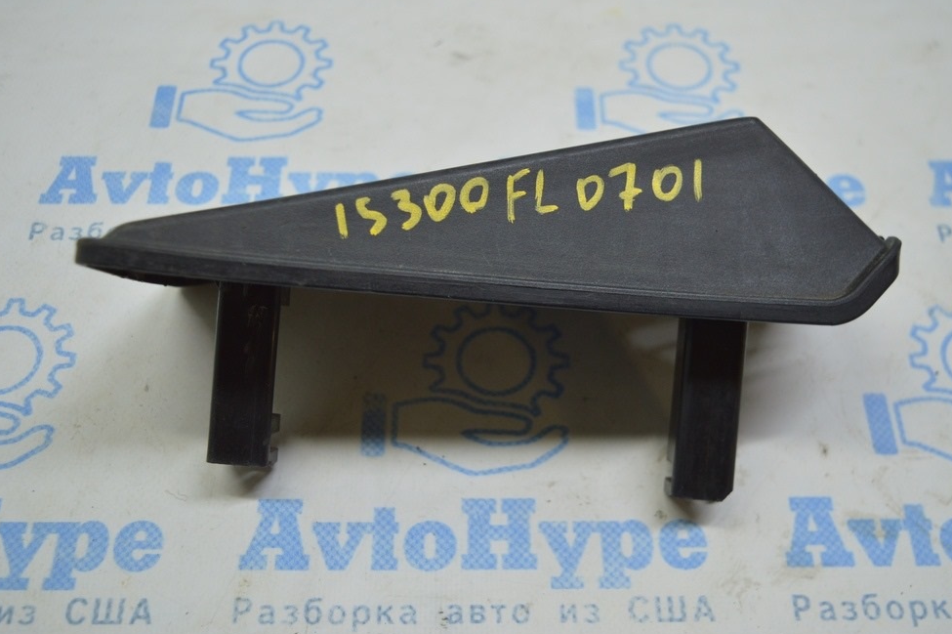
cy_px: 308
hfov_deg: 45.9
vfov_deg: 31.5
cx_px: 475
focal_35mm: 43
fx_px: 1124
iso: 400
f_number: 4
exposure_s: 1/80
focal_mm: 27
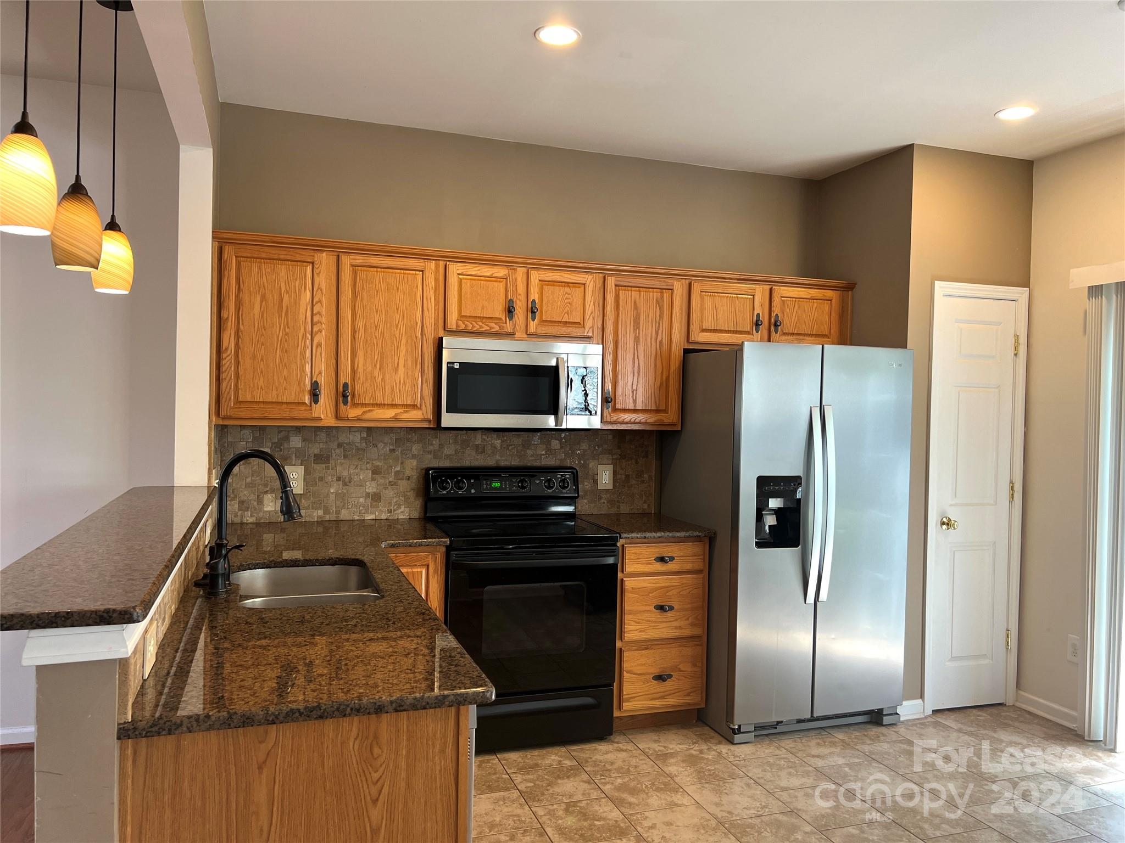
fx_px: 845
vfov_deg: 53.1
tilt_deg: -0.6
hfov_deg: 67.3
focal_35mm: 26
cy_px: 422
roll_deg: -1.4
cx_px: 562
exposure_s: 1/60
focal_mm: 5.7
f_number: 1.5
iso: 80
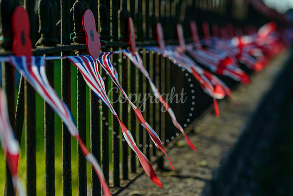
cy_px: 82
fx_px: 1045
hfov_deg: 16.0
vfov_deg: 10.7
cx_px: 171
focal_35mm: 128
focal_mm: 110
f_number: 4.8
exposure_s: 1/1000
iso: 400
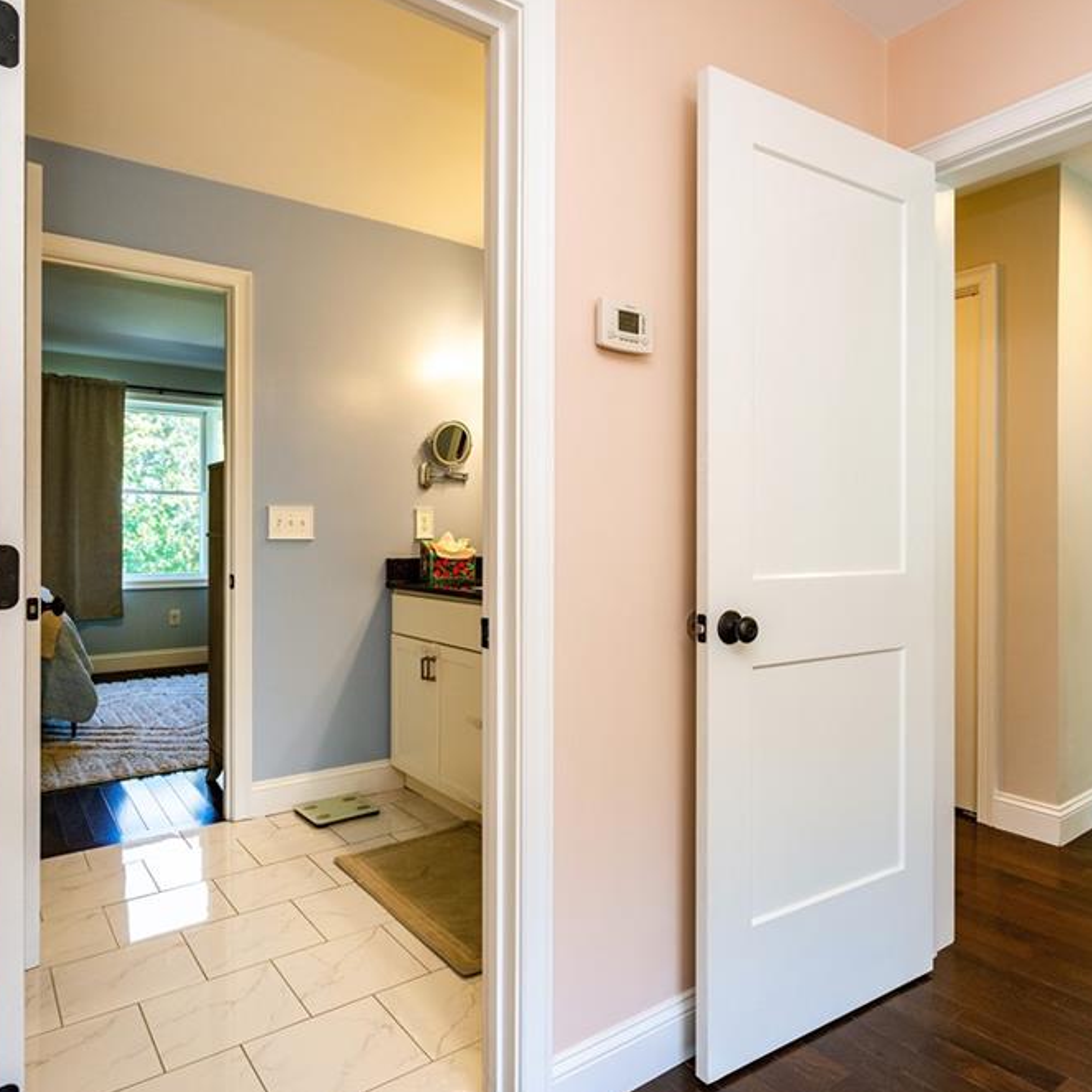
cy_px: 545
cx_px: 555
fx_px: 749
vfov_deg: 72.1
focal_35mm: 21
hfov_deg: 72.1
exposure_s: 1/15
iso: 320
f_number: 6.3
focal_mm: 16
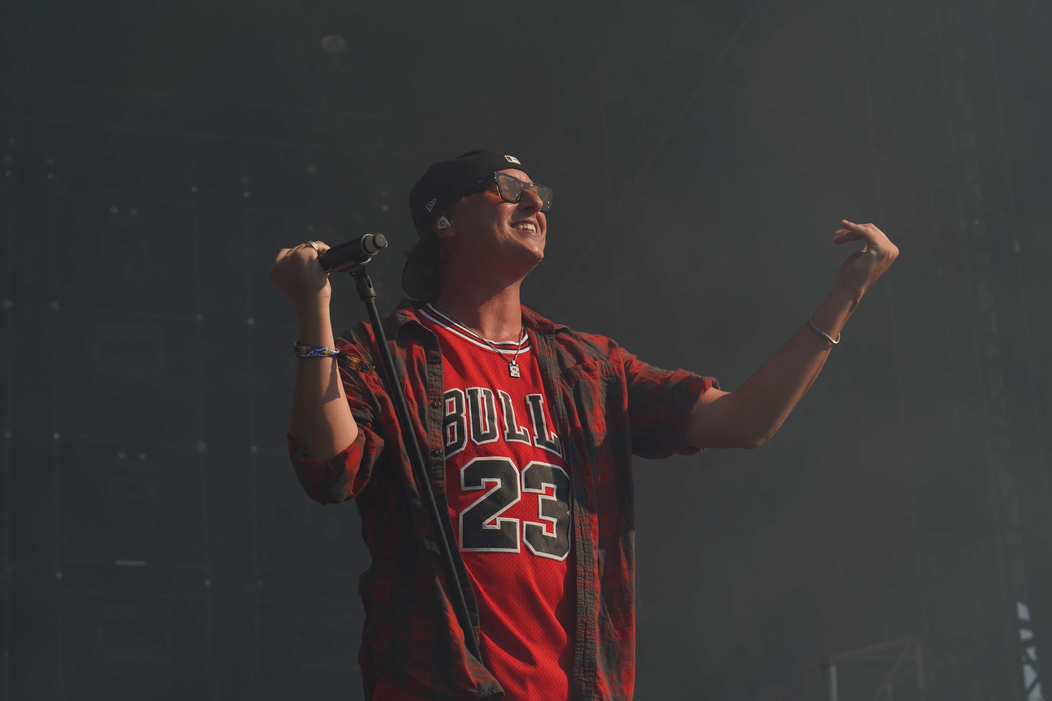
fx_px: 3565
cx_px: 554
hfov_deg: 16.8
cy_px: 346
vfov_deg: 11.2
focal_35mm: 122
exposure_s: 1/500
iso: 100
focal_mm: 105
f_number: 8
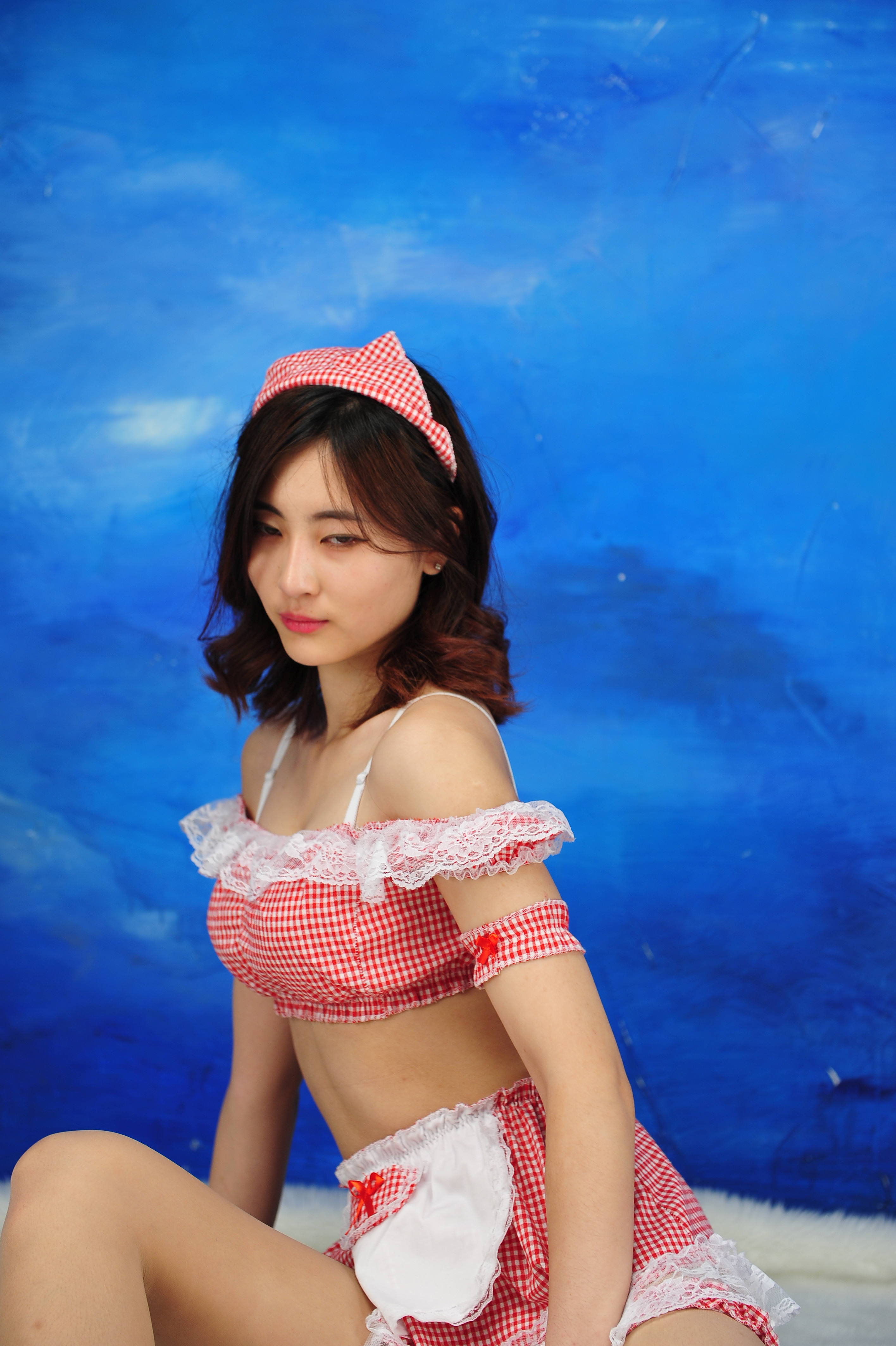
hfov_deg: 19.4
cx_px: 448
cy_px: 673
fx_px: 2617
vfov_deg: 28.9
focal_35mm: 70
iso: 320
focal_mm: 70
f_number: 4
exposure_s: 1/125
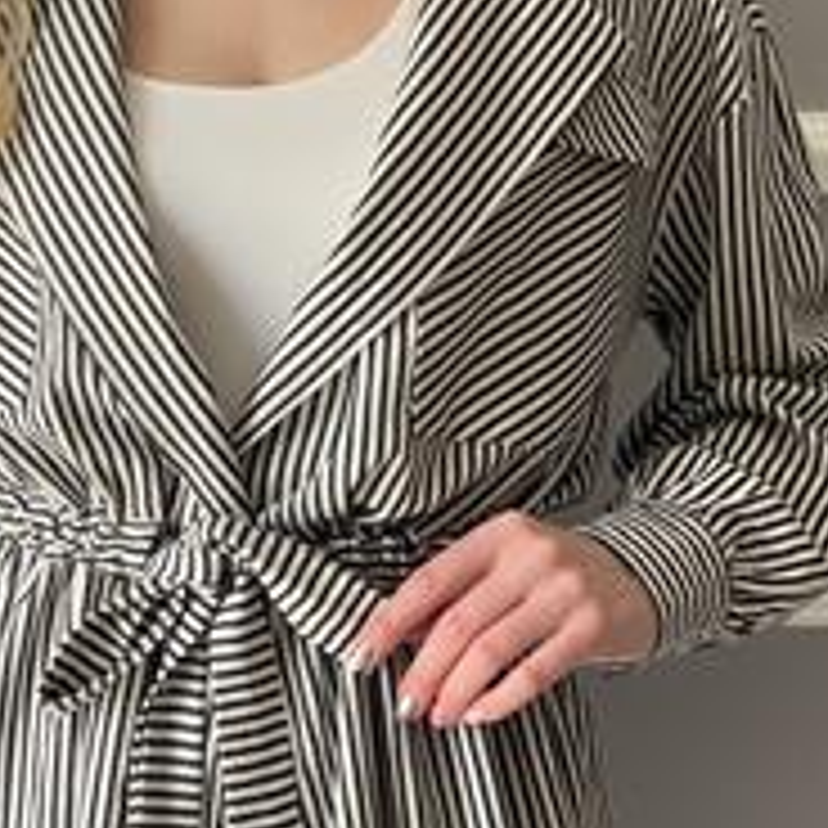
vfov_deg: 9.1
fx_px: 5196
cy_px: 297
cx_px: 194
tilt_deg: -3.2
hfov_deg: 9.1
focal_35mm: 192
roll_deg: +0.3
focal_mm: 9
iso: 80
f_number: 2.8
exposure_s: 1/121
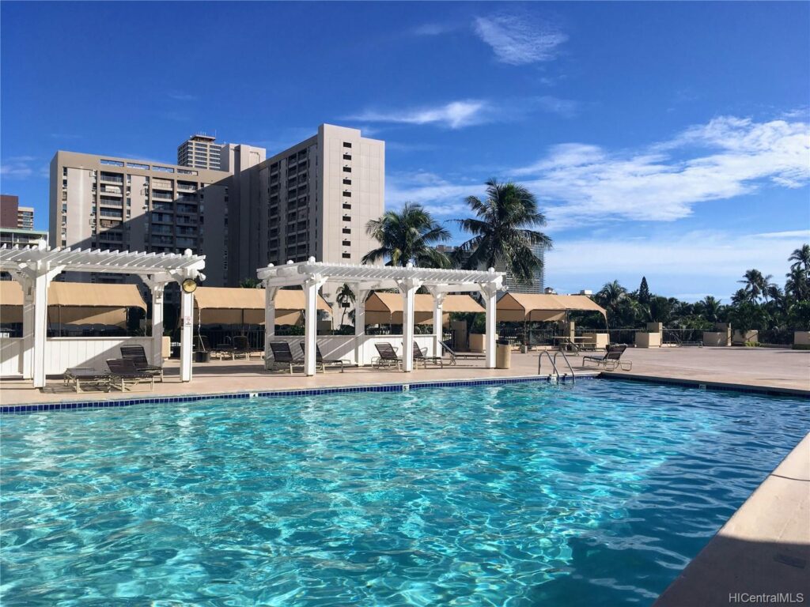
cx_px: 405
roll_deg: -0.3
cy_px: 304
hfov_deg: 61.7
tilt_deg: +1.0
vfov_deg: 48.2
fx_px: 679
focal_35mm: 29
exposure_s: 1/2198
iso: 25
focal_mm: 4.15
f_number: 2.2
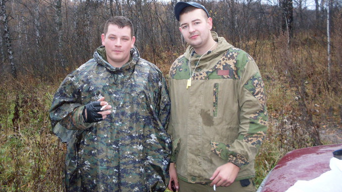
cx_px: 169
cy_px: 65
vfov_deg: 28.2
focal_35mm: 42
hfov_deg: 48.4
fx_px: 381
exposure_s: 1/45
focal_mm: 6.3
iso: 100
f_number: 2.8
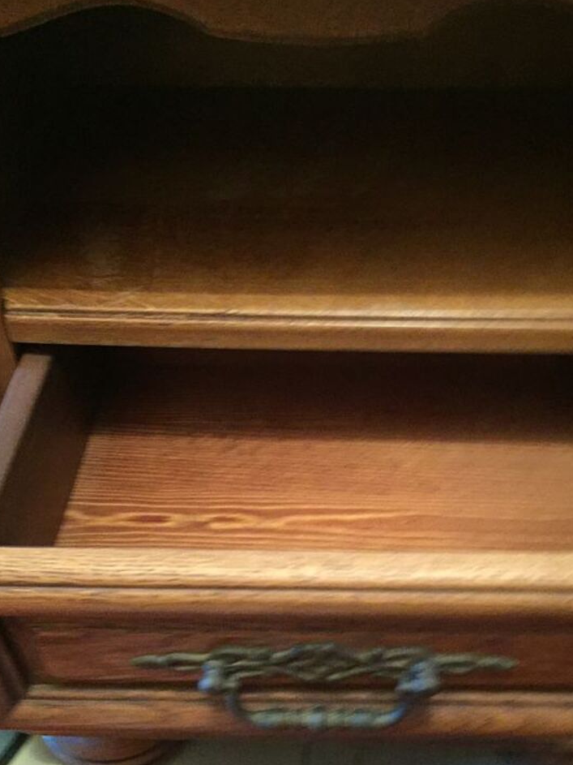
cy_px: 479
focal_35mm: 41
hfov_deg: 35.0
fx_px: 905
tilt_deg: -47.5
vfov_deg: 45.4
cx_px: 345
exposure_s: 1/17
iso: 400
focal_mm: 4.15
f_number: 2.2
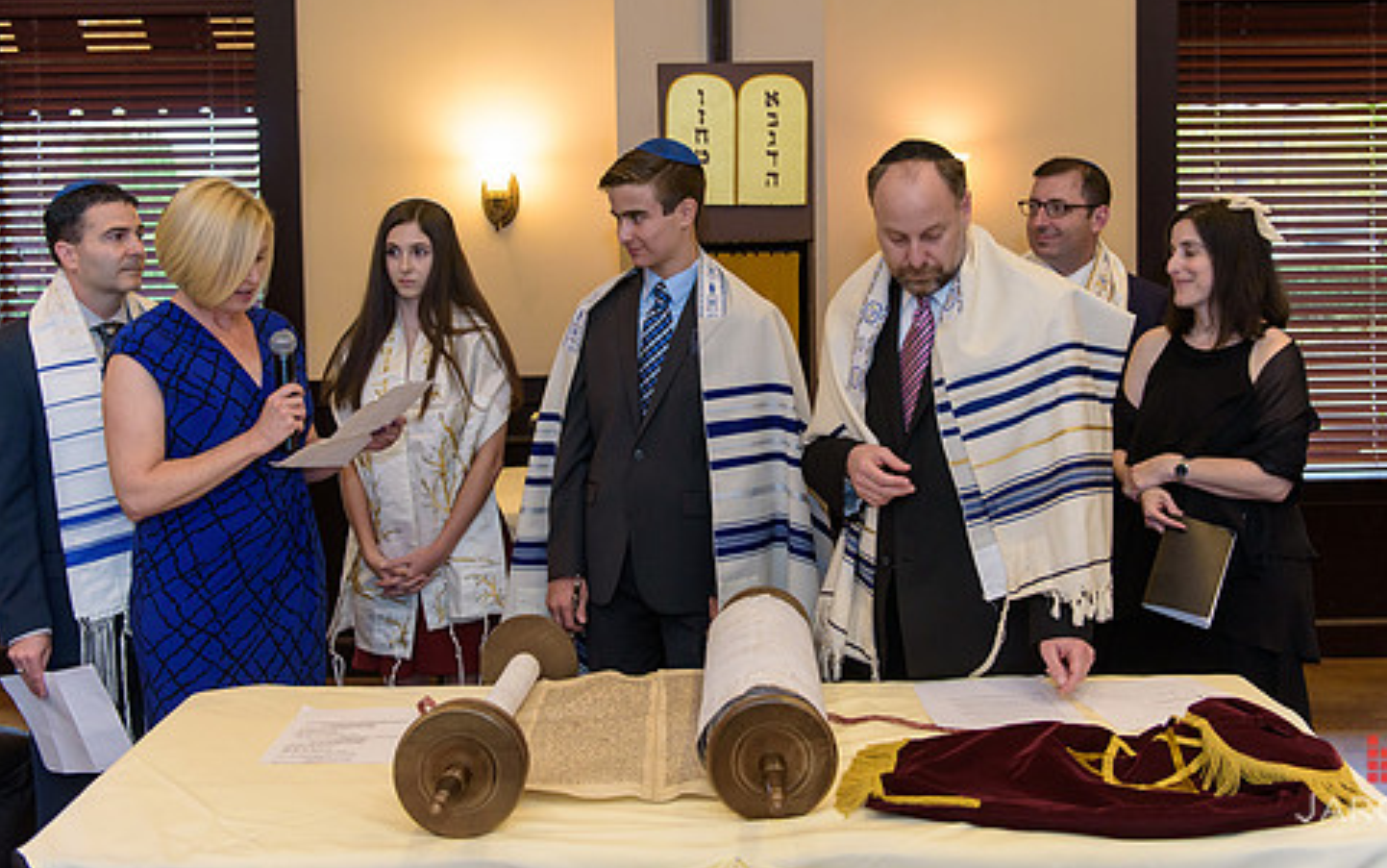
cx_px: 735
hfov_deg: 46.2
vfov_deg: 29.8
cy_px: 327
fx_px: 1626
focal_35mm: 43
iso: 1250
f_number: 3.2
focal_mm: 35
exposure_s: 1/125
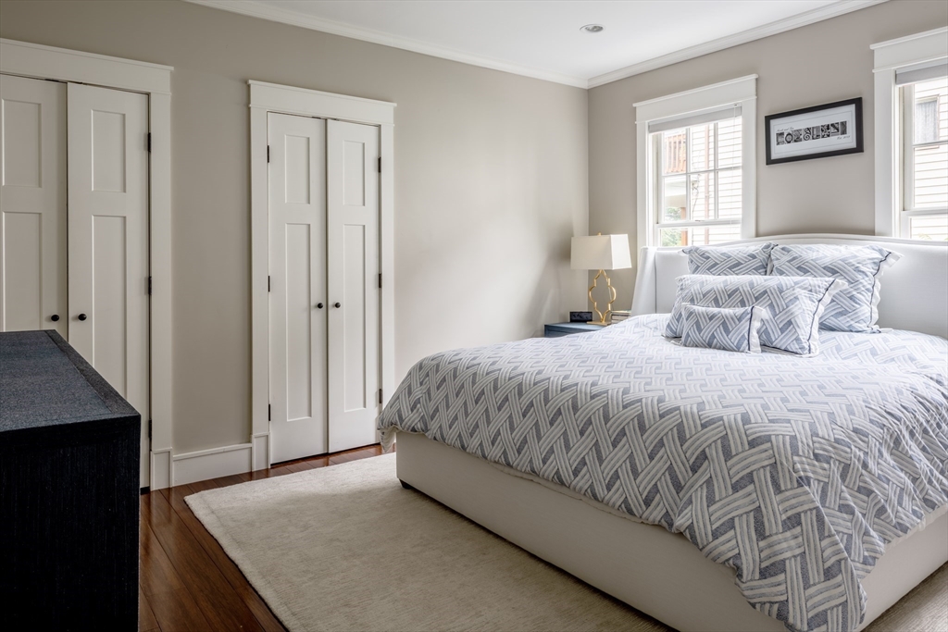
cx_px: 474
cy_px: 316
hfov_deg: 73.7
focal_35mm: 24
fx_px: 632
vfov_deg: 53.1
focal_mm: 24
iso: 64
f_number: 18
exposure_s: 1/5
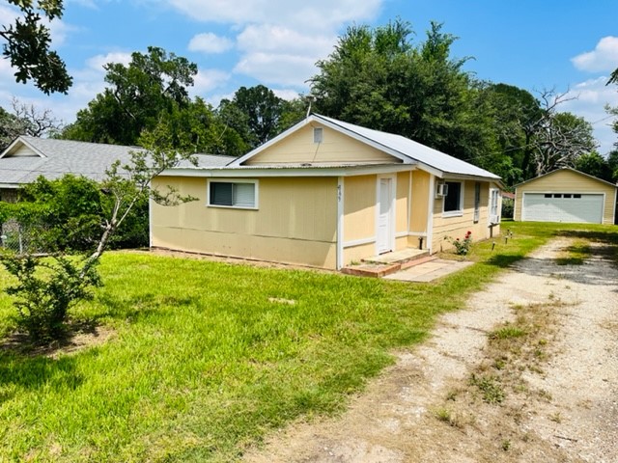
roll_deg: -0.5
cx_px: 309
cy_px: 232
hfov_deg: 67.3
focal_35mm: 26
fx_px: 464
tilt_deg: -5.3
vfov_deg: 53.1
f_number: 1.6
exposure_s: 1/4484
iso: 50
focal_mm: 5.1
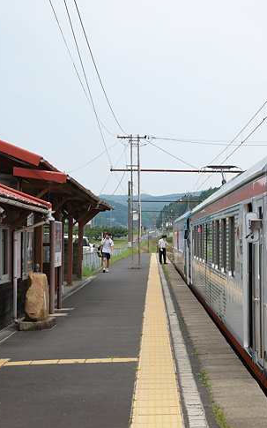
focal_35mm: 71
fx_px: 827
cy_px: 218
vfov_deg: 29.0
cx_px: 283
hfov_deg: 17.8
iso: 125
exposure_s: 1/250
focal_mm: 29
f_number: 7.1
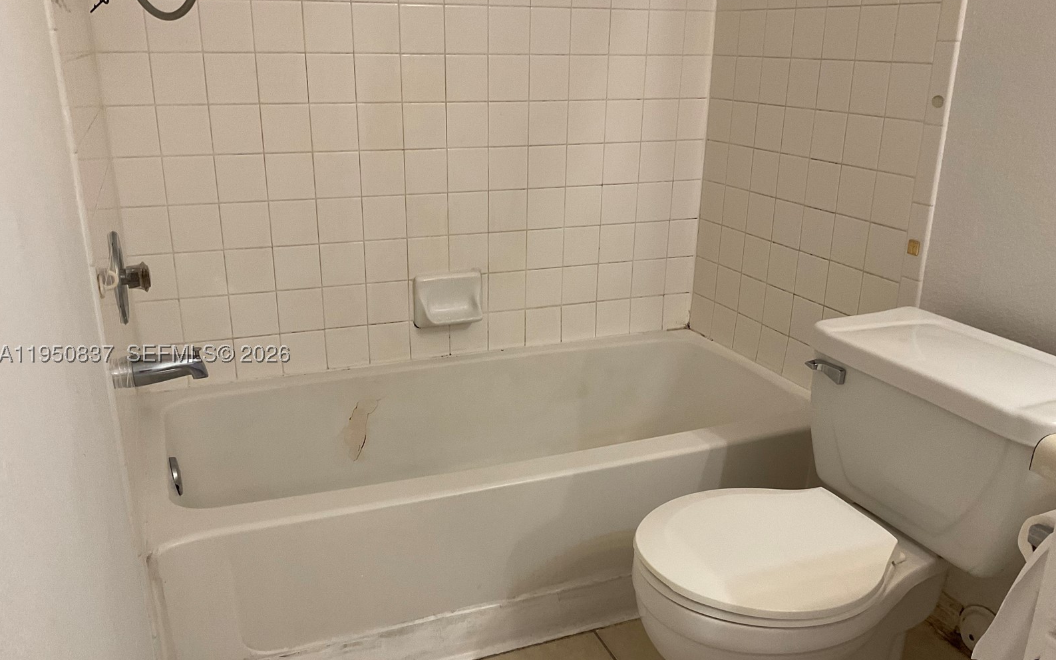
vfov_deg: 40.6
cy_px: 358
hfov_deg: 61.2
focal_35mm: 31
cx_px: 524
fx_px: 892
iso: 80
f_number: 1.8
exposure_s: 1/60
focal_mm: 3
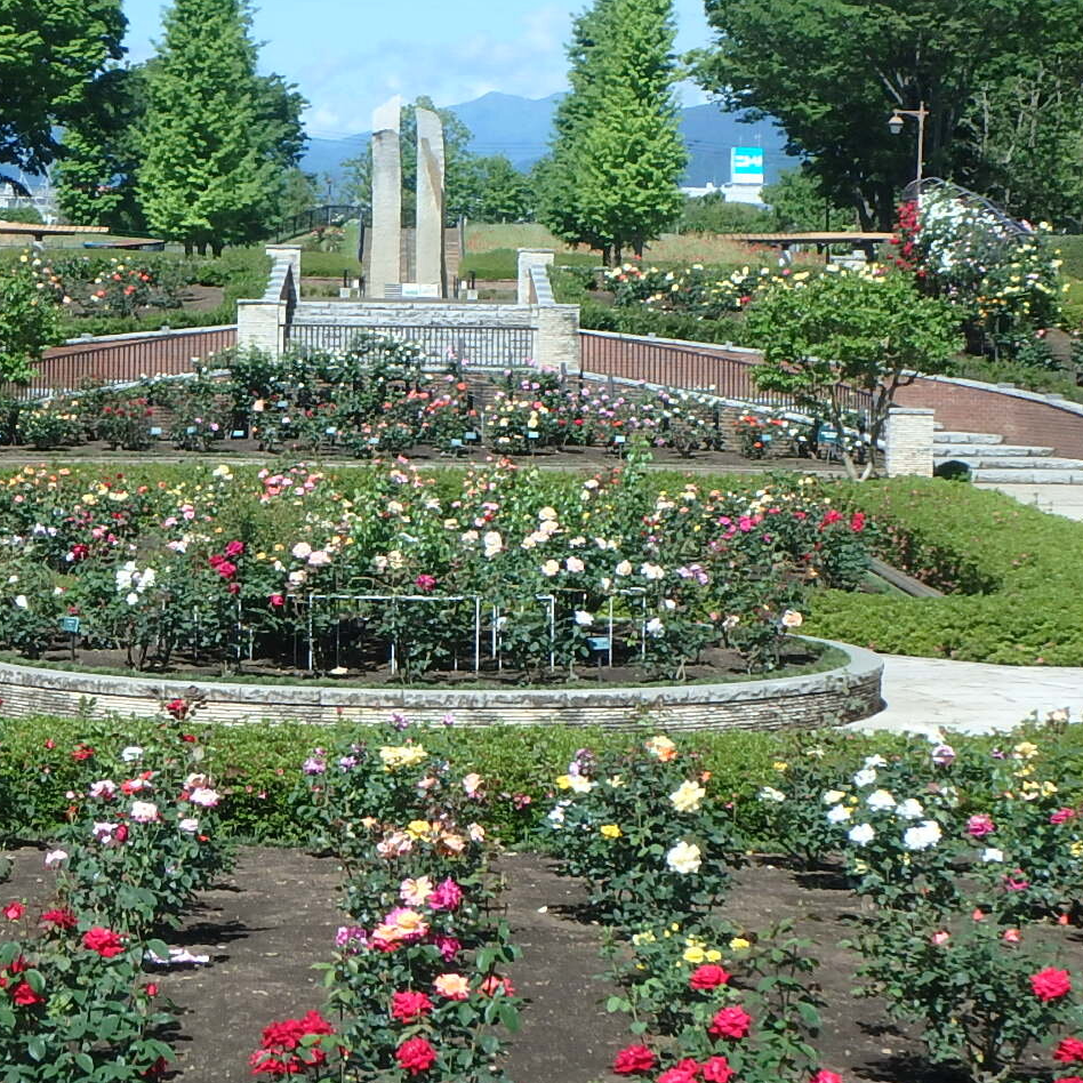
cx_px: 403
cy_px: 505
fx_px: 3610
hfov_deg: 17.0
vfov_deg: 17.1
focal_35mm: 102
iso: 125
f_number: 5.1
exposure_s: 1/500
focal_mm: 10.1
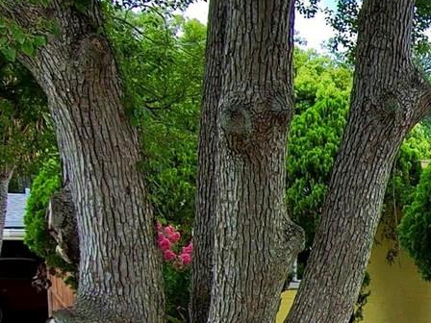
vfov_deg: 19.2
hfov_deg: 20.8
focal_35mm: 75
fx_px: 934
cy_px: 302
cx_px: 700
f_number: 2.8
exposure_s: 1/793
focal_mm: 3.7
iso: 100
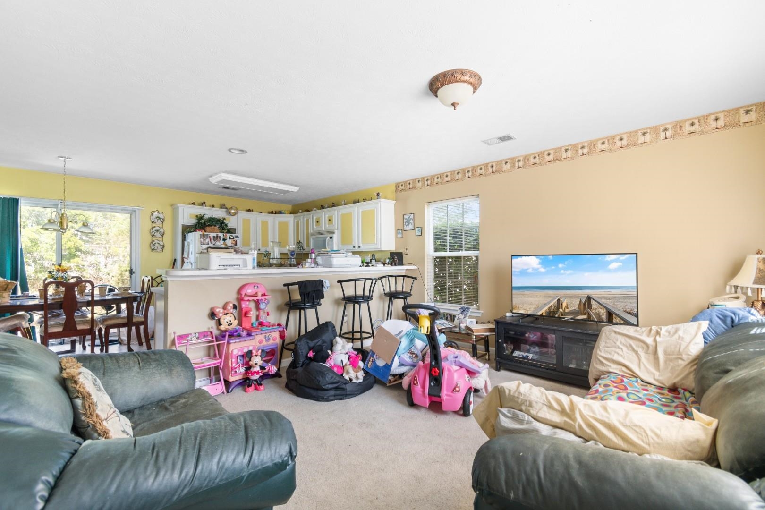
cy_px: 255
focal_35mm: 15
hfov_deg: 100.4
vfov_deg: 77.3
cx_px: 382
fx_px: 319
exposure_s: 1/4
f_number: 4.5
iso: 100
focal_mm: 10
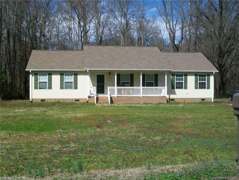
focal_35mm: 45
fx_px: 311
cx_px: 120
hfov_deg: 42.1
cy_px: 90
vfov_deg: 32.2
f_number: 5.3
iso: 64
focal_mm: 7.6
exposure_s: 1/400
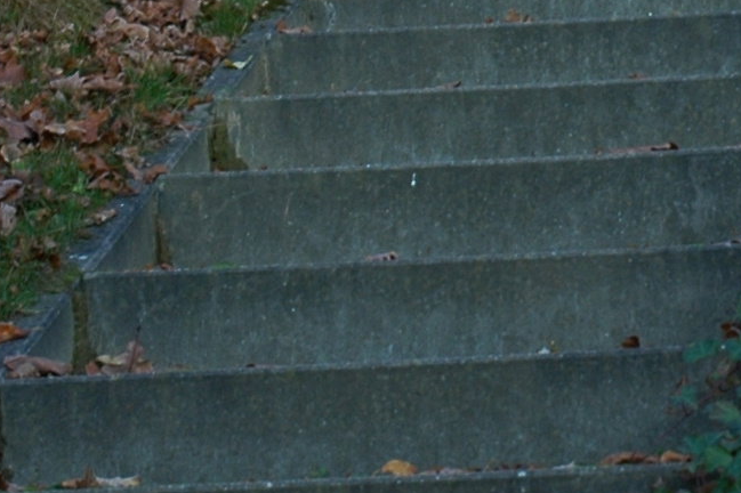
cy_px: -176
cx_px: 736
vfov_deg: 5.6
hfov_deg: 8.4
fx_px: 5006
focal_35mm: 243
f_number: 7.1
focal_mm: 35
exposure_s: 1/60
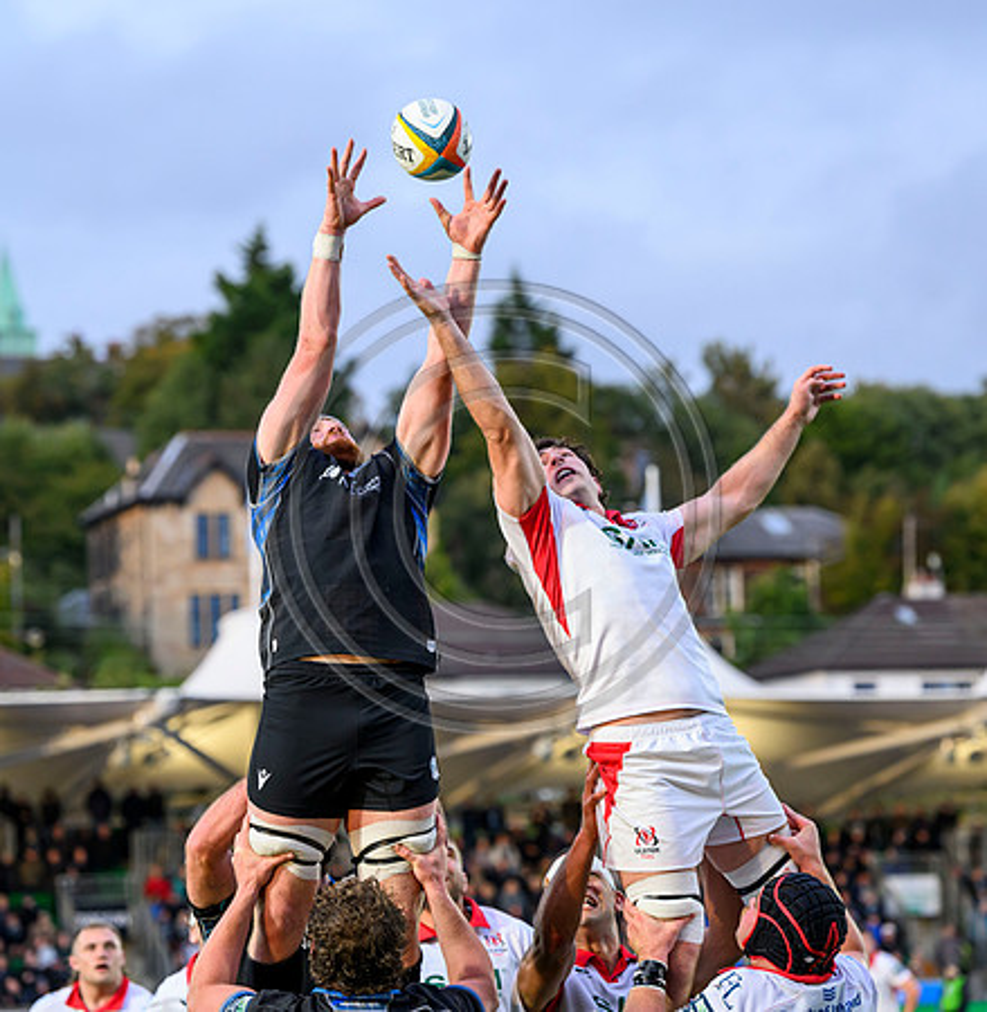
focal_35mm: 152
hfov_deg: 11.3
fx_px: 4968
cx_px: 444
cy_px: 470
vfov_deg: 11.6
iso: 2000
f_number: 3.2
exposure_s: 1/1250
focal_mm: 110
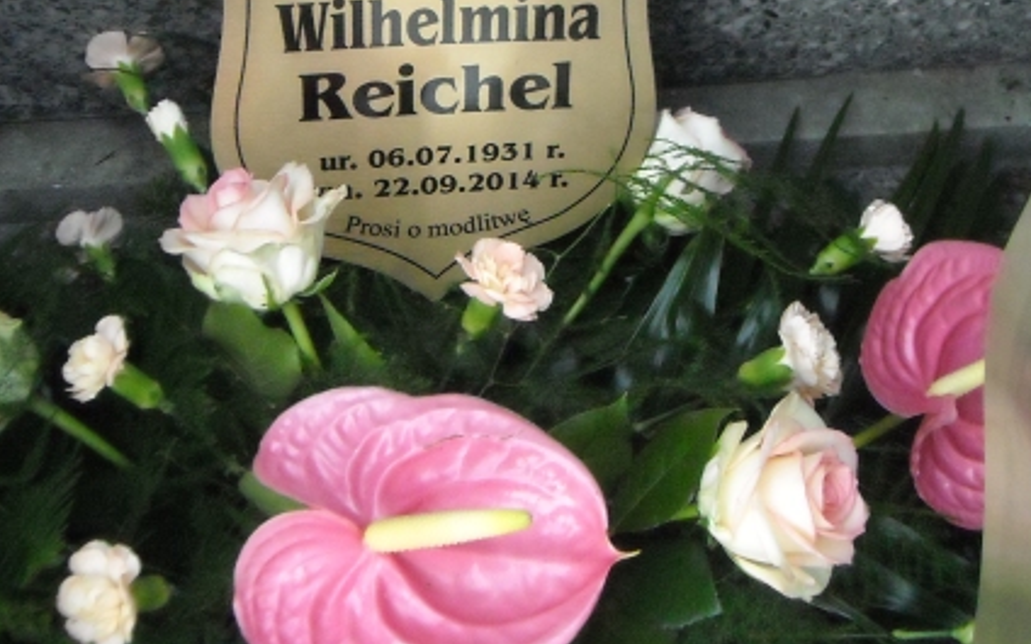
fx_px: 1573
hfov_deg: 36.2
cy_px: 63
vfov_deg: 22.6
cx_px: 464
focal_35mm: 56
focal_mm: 5.7
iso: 766
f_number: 2.8
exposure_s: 1/250
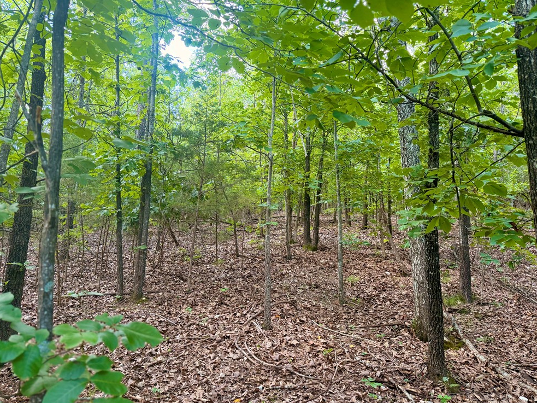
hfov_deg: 69.4
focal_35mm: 25
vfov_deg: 54.9
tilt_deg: +11.8
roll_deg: -2.5
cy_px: 200
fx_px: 388
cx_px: 264
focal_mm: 6.76
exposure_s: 1/82
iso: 200
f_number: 1.78
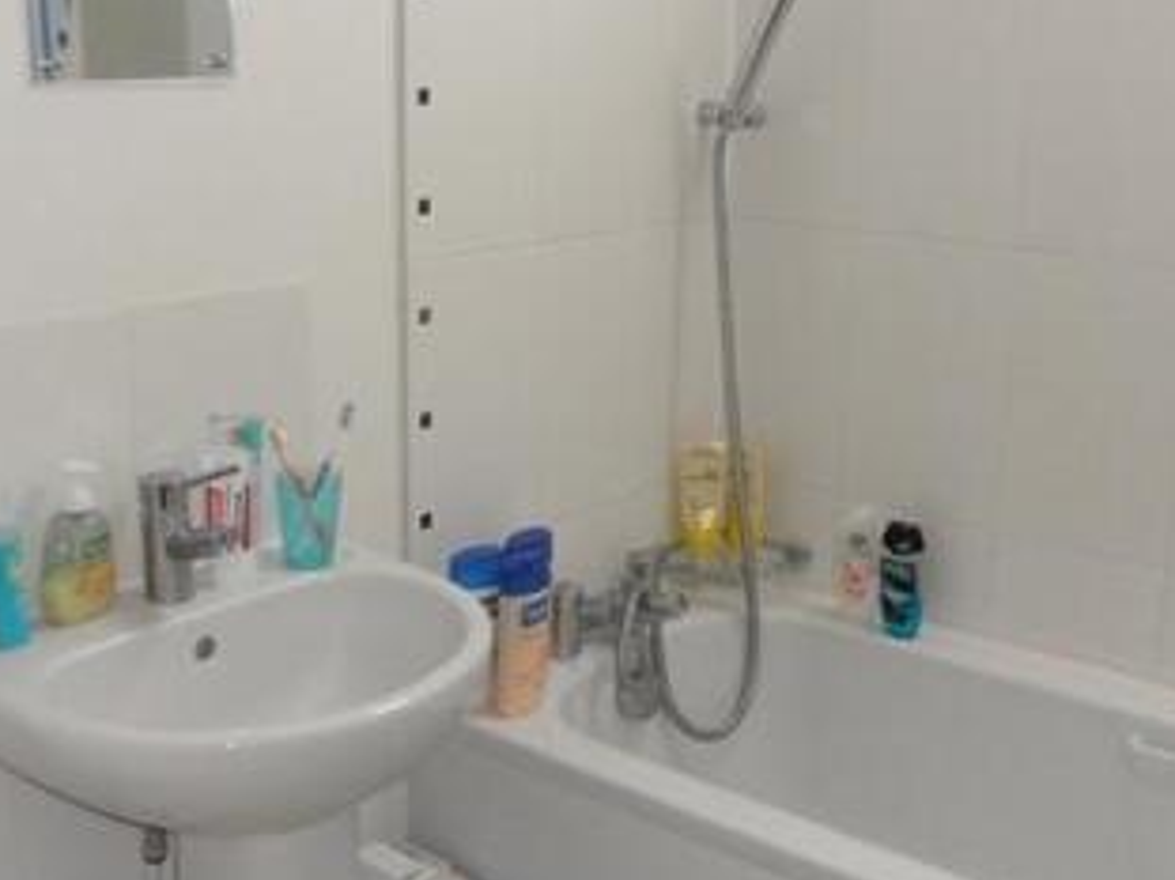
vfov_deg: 32.2
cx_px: 603
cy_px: 421
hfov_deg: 42.1
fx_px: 1527
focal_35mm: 45
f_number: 3.2
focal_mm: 3.9
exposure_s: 1/30
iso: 200
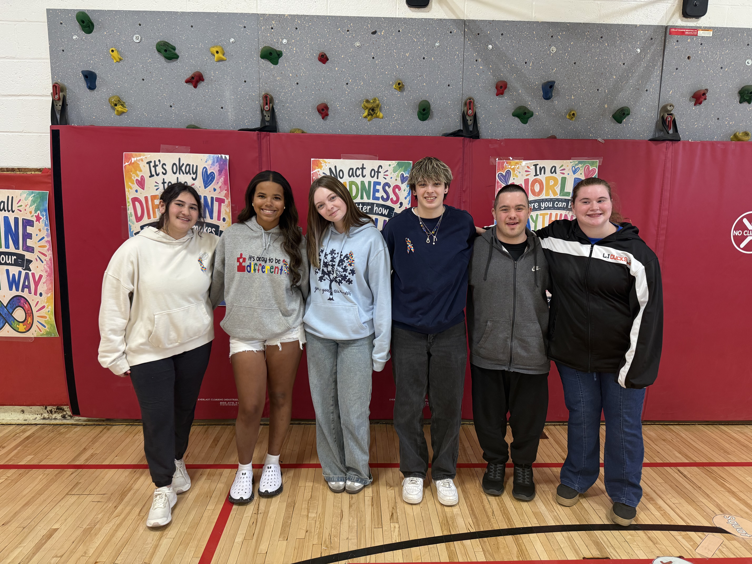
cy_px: 282
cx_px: 376
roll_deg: -0.9
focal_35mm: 24
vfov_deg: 56.8
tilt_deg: -9.6
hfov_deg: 71.6
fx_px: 521
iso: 200
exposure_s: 1/115
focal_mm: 6.76
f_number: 1.78
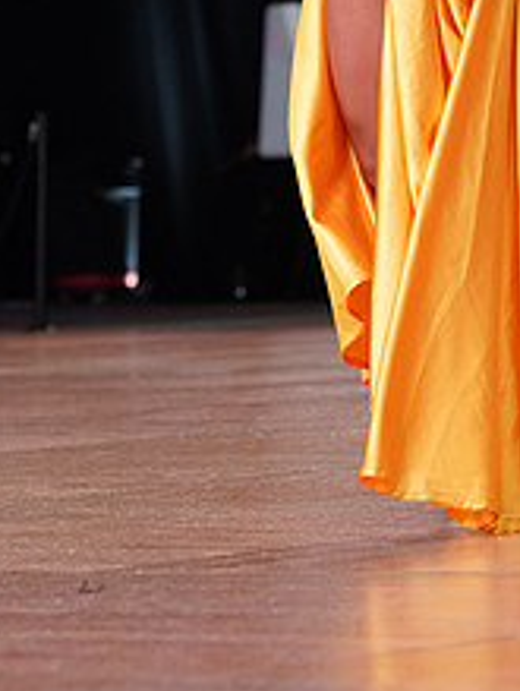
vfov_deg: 7.2
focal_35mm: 272
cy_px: -211
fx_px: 5432
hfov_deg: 5.5
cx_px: 534
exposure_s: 1/200
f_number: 5.6
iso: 2500
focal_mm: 107
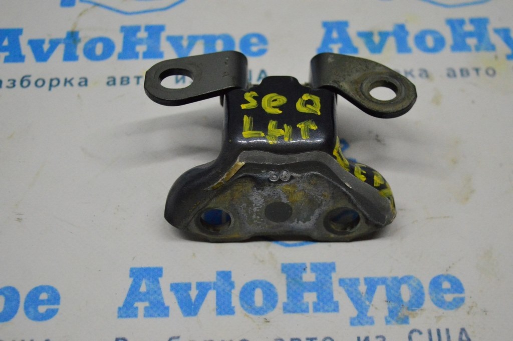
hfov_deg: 33.4
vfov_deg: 22.6
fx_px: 854
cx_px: 256
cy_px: 170
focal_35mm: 60
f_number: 4.8
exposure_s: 1/1250
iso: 6400
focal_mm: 40
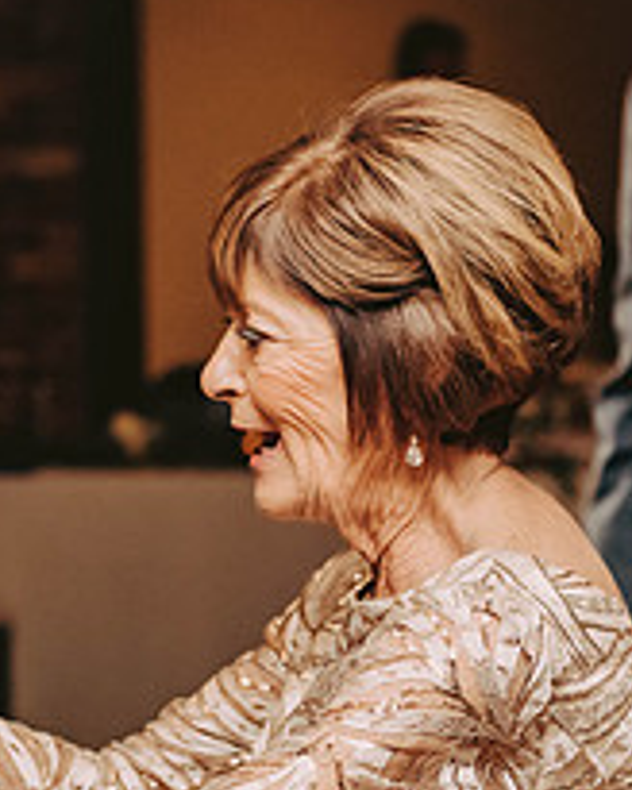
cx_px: 301
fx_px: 4092
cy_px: 688
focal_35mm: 175
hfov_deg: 8.8
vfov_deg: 11.0
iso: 2000
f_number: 3.2
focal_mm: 66
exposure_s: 1/200
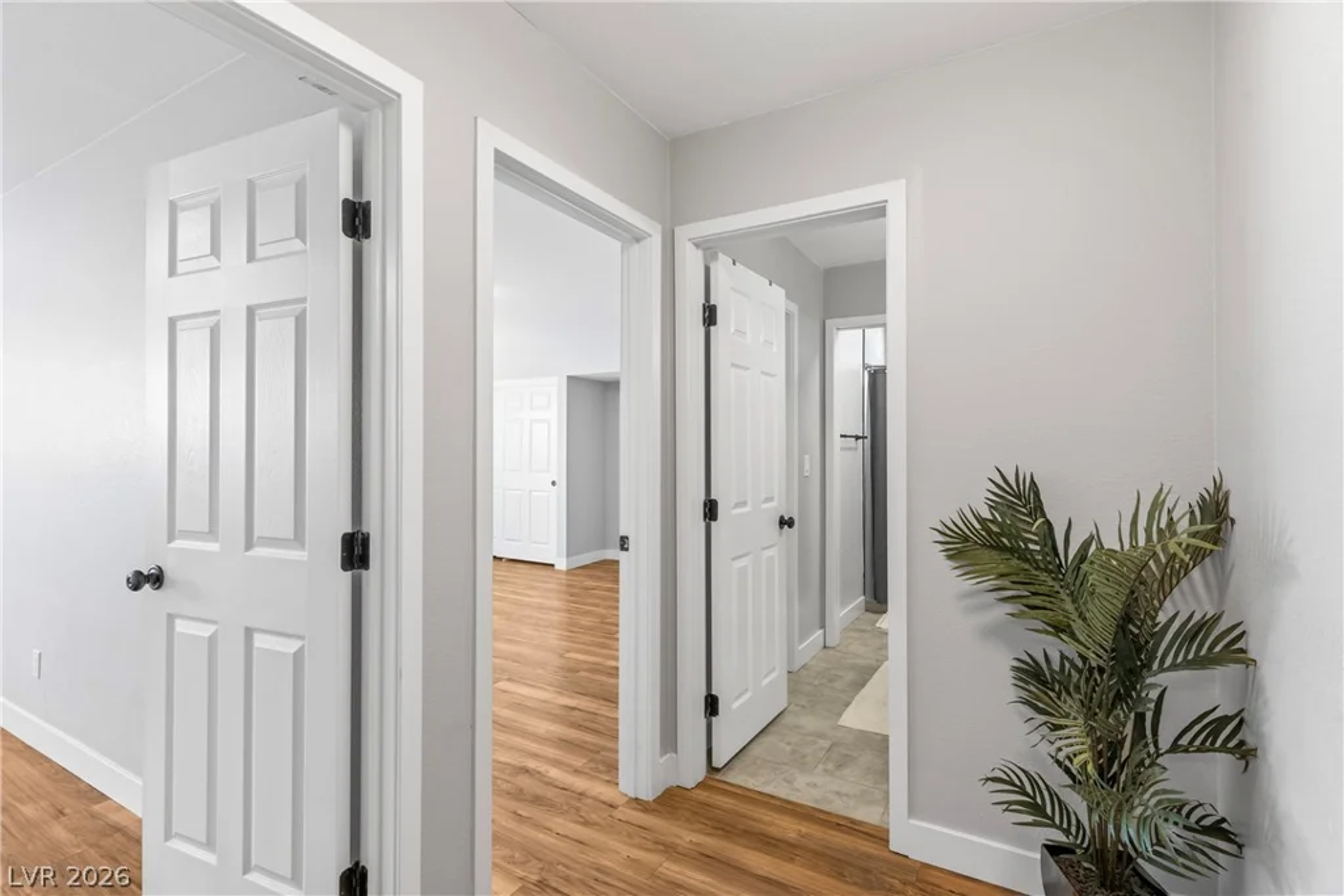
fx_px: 635
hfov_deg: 93.3
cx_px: 672
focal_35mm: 17
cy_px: 448
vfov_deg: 70.5
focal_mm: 17
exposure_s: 1/1.67
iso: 400
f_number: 8
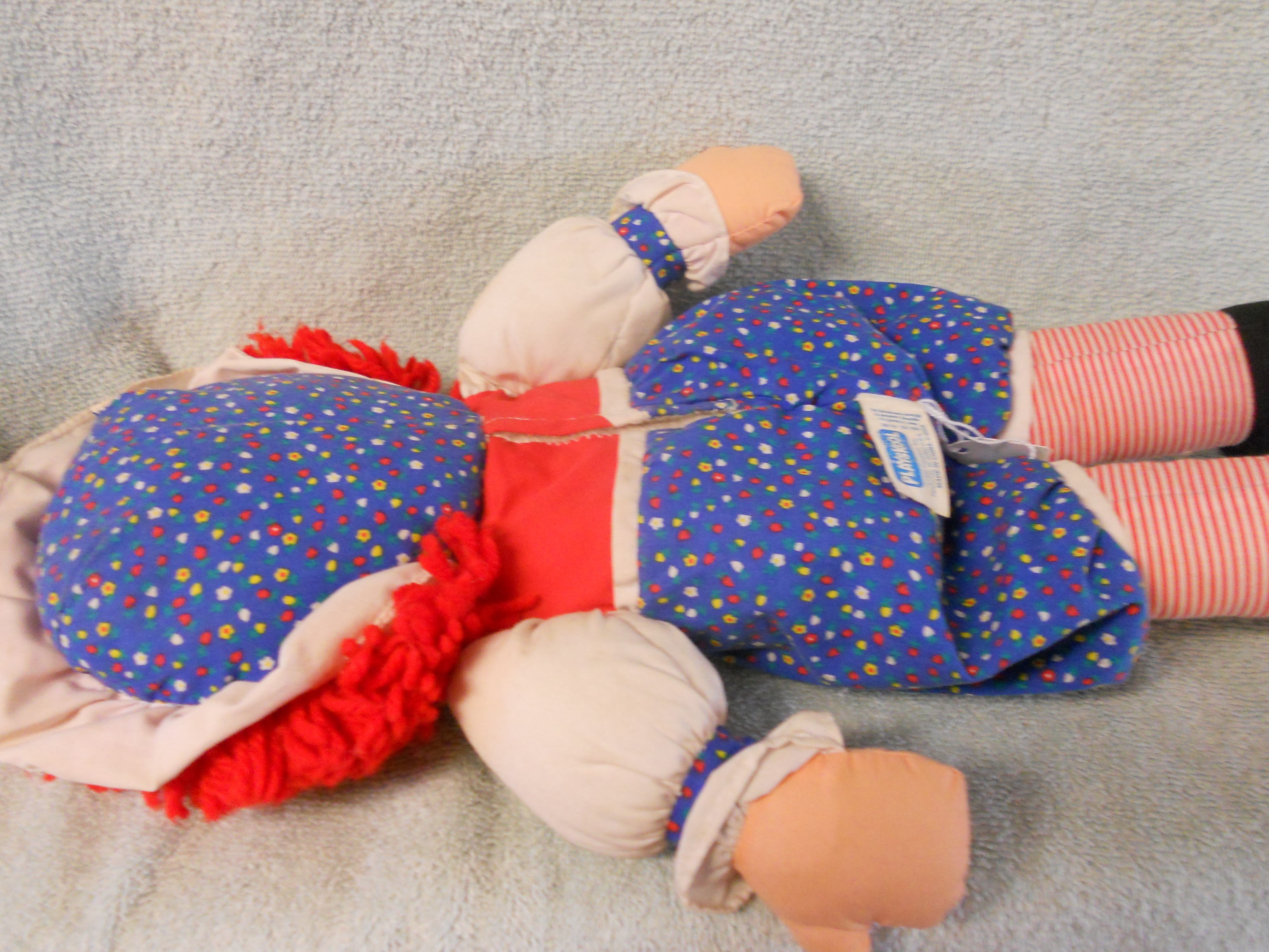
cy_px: 476
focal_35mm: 32
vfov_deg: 44.2
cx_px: 634
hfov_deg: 56.8
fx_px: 1173
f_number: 3.5
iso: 400
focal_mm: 5.8
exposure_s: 1/20
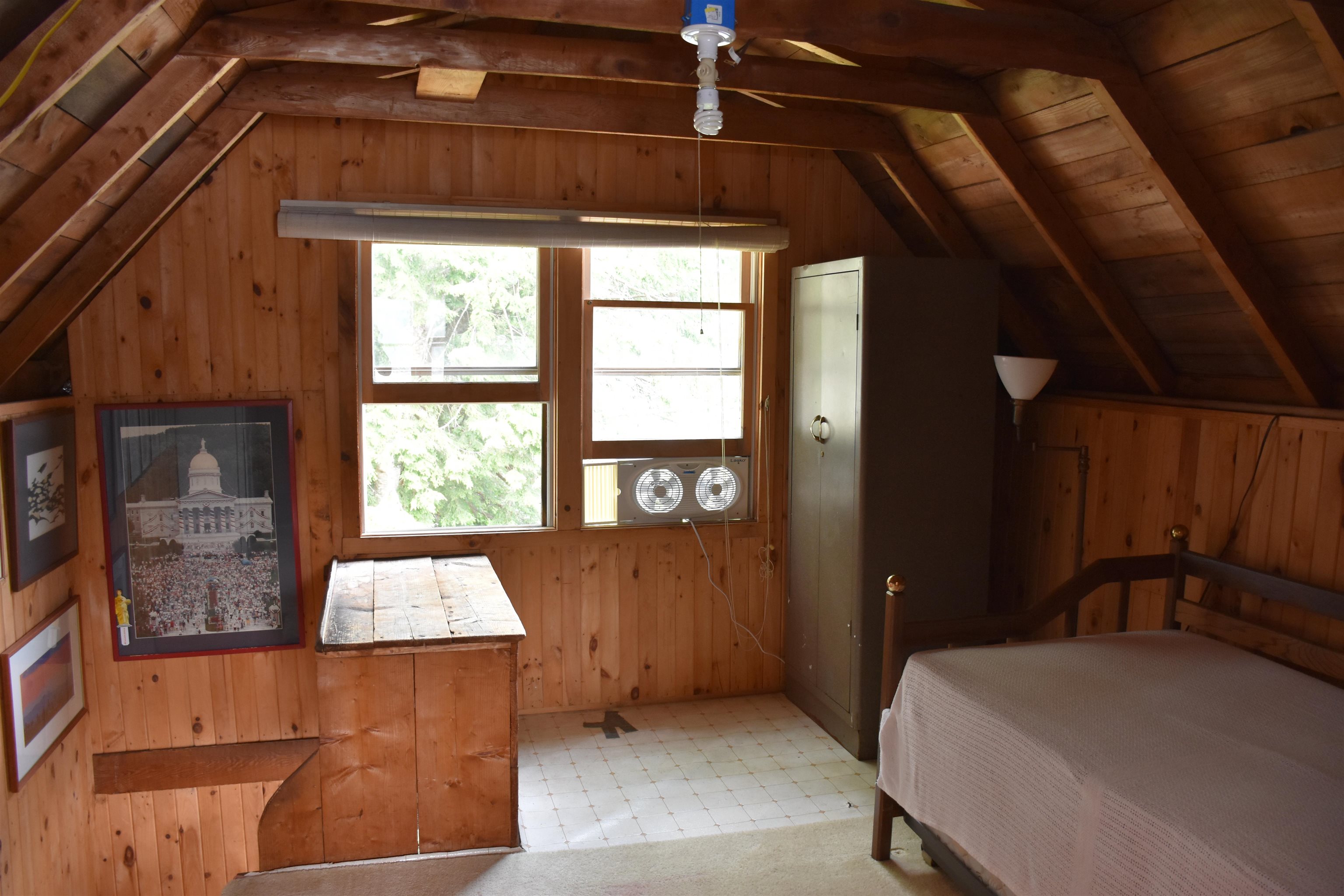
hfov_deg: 67.4
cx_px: 672
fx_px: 1008
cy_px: 448
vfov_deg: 47.9
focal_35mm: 27
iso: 1000
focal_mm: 18
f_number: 4
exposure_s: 1/60
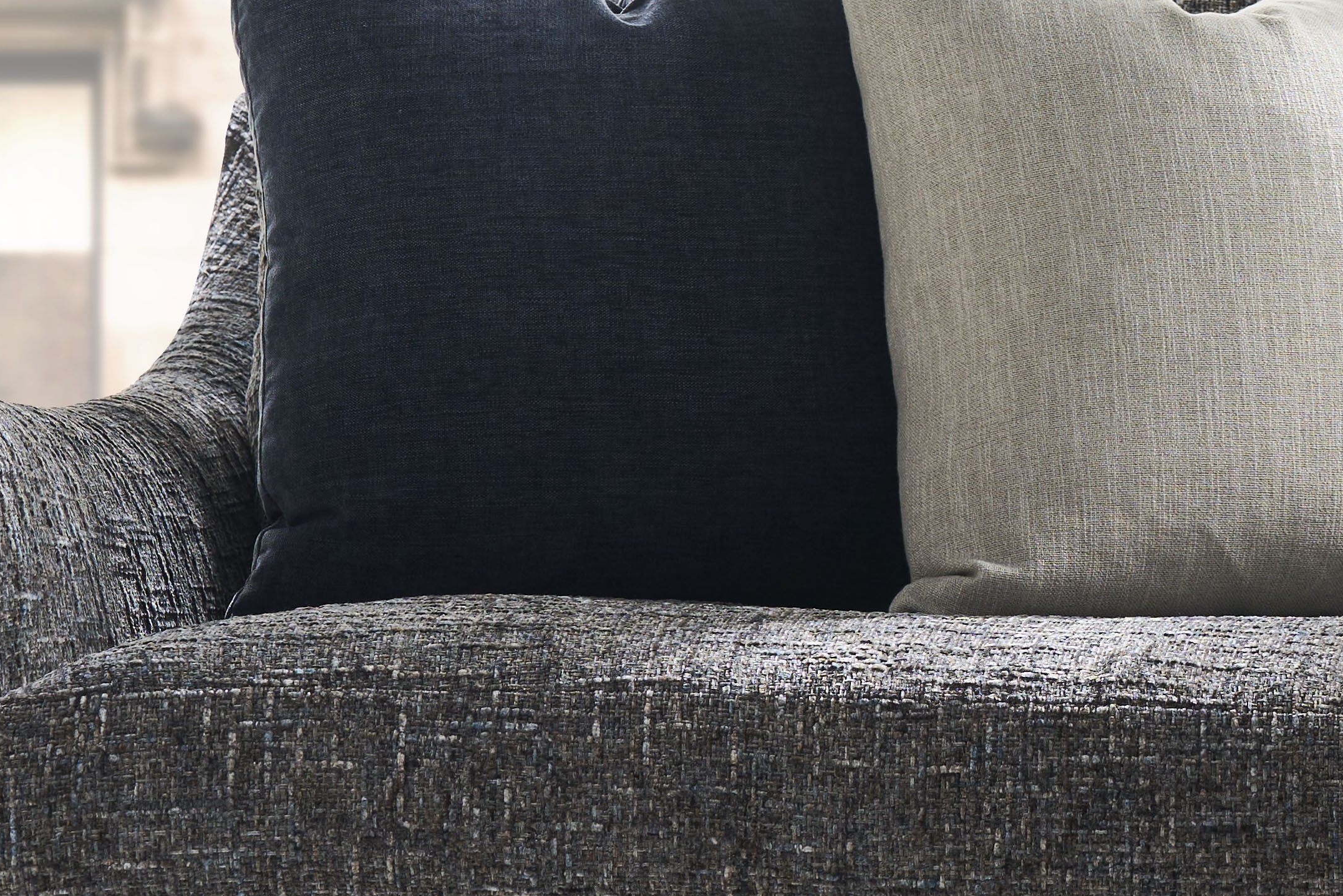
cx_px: 2089
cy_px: 73
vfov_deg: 5.6
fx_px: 9215
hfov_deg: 8.1
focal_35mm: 247
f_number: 5.6
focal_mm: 57
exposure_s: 1/100
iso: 160
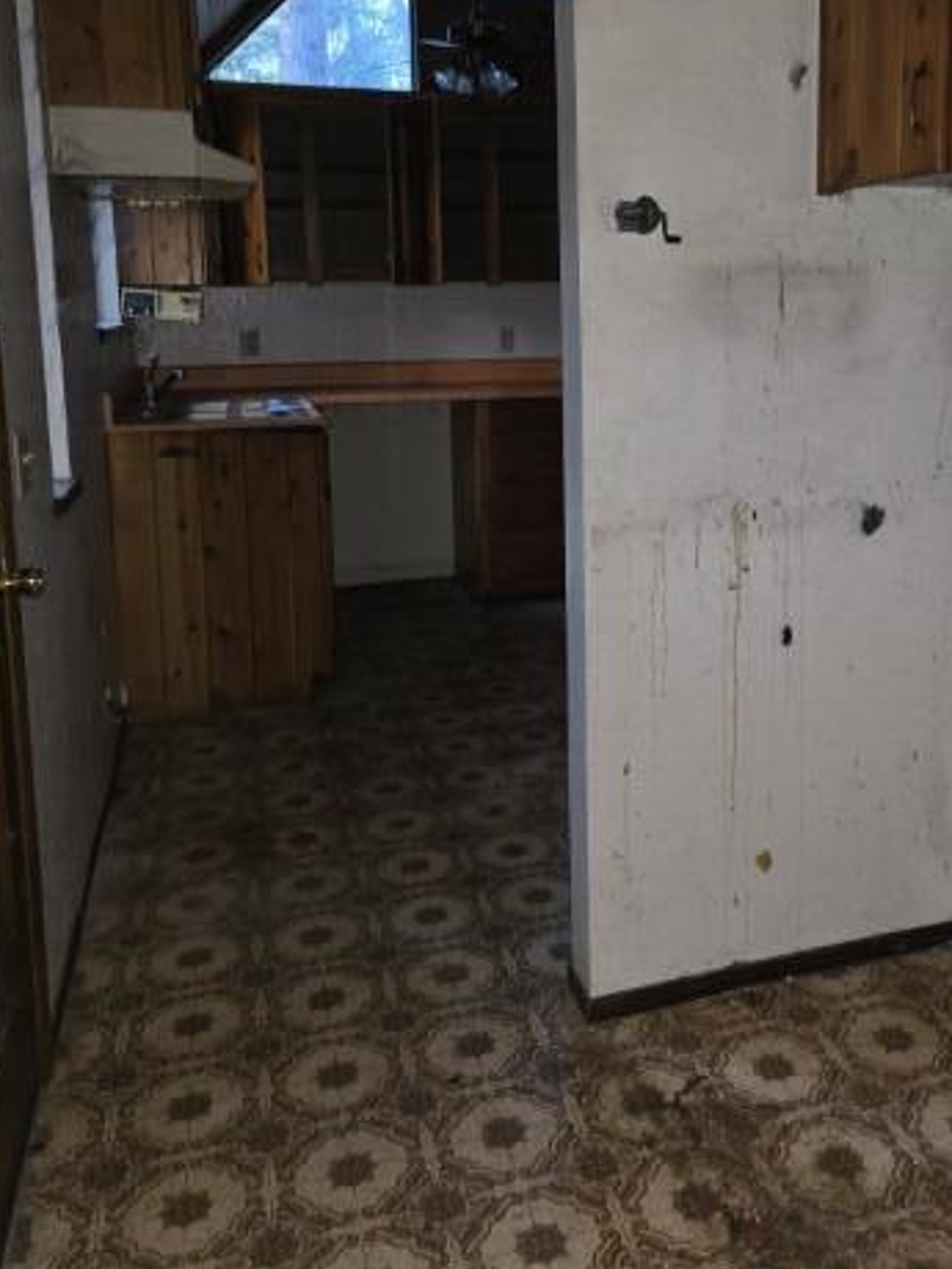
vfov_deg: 56.0
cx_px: 624
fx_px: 1173
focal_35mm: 32
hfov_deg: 43.6
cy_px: 458
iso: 125
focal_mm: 6.3
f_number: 1.7
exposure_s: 1/14.8
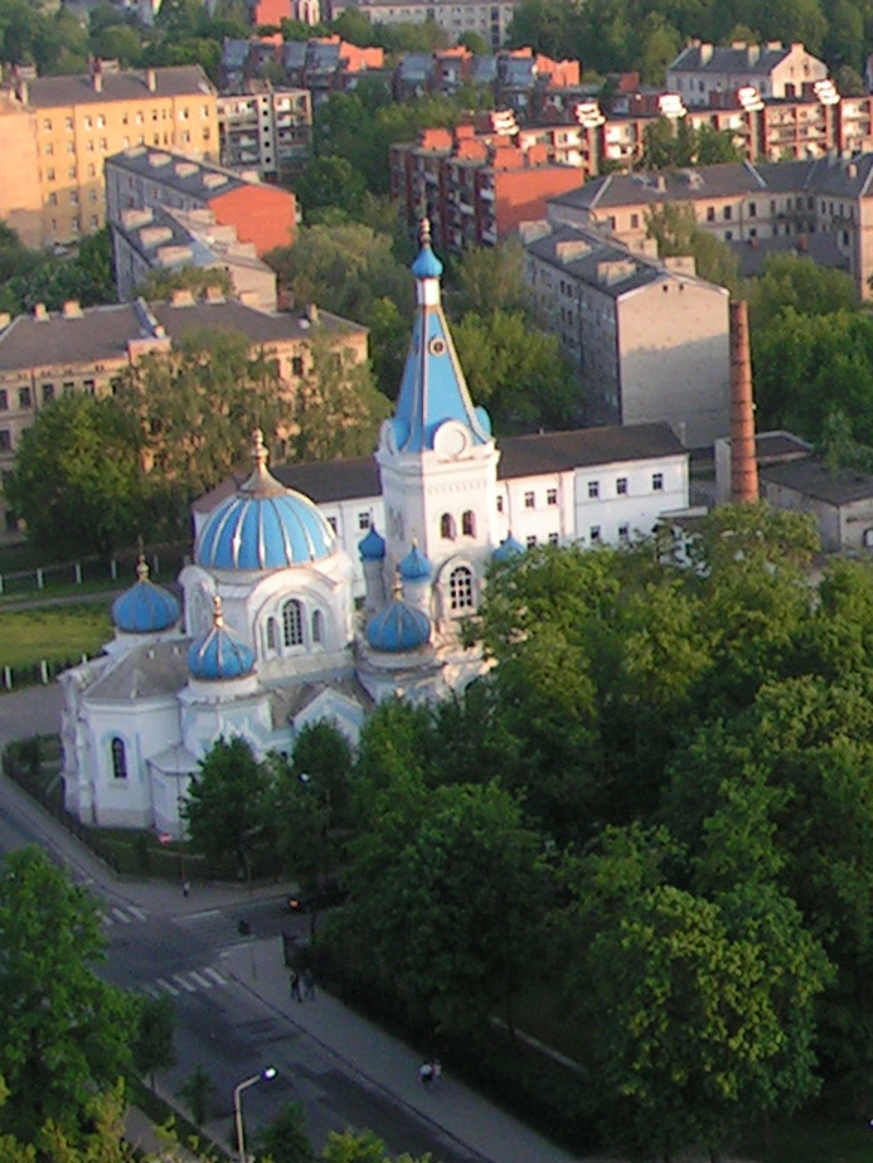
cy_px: 579
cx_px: 1261
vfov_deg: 20.2
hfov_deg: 14.4
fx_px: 3260
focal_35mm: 97
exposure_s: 1/60
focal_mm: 5.8
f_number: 5.6
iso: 50
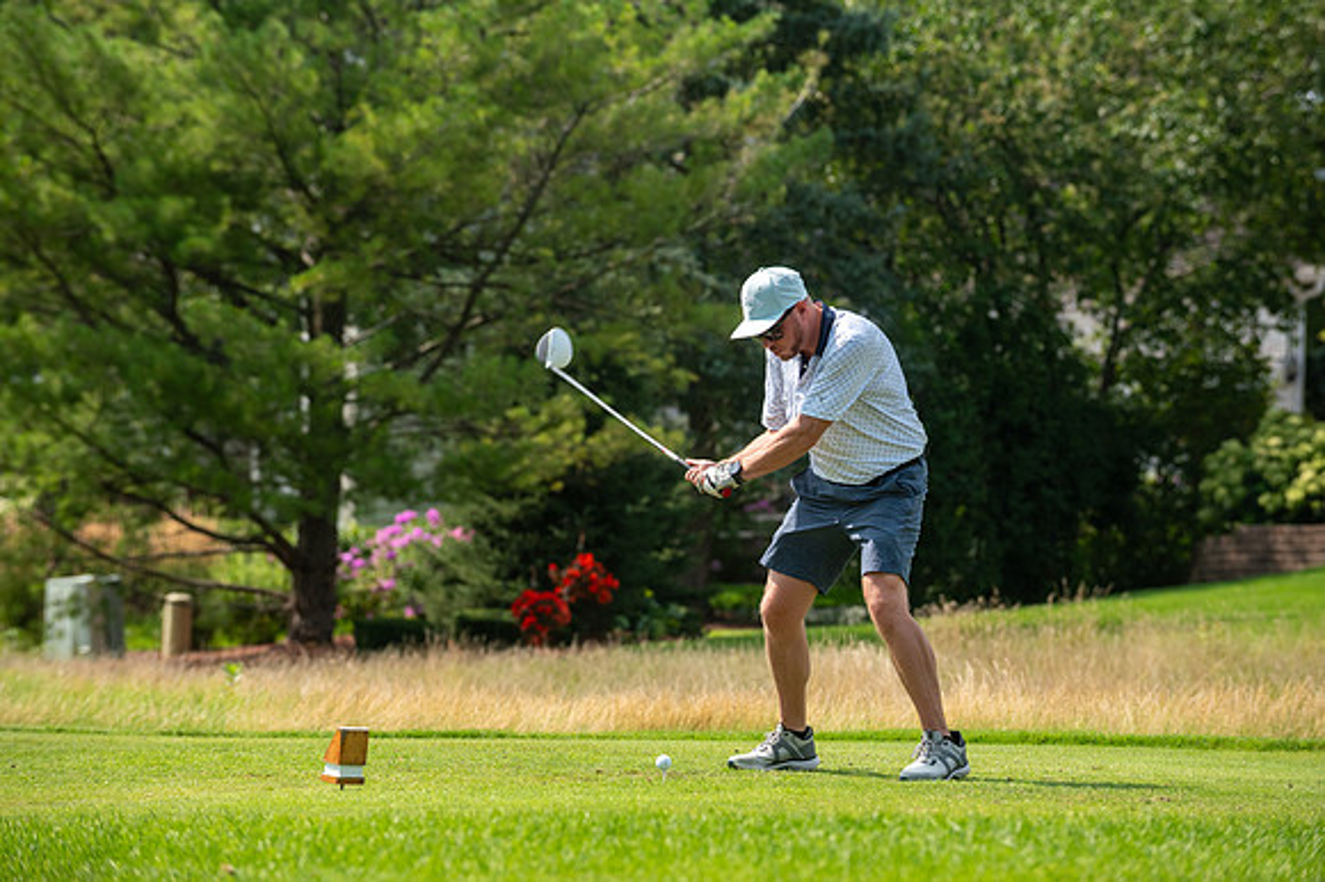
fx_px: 7364
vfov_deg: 6.9
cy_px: 441
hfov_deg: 10.3
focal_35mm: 200
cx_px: 662
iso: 250
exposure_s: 1/2000
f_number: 5
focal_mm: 200
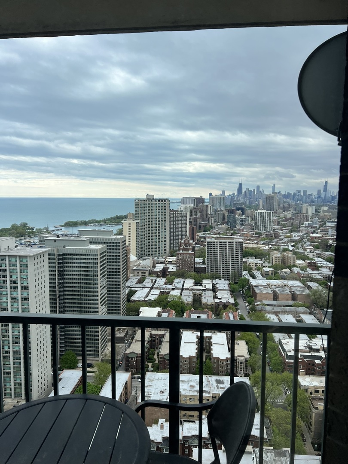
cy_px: 232
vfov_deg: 67.3
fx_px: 349
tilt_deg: -6.4
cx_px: 174
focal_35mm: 26
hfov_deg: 53.1
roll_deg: -0.6
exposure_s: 1/2762
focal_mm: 5.7
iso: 50
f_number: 1.5
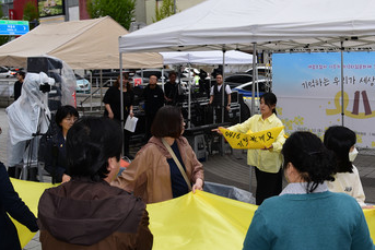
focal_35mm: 42
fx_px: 438
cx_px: 262
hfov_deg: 45.4
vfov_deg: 31.8
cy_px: 95
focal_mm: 24
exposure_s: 1/200
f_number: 5
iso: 400
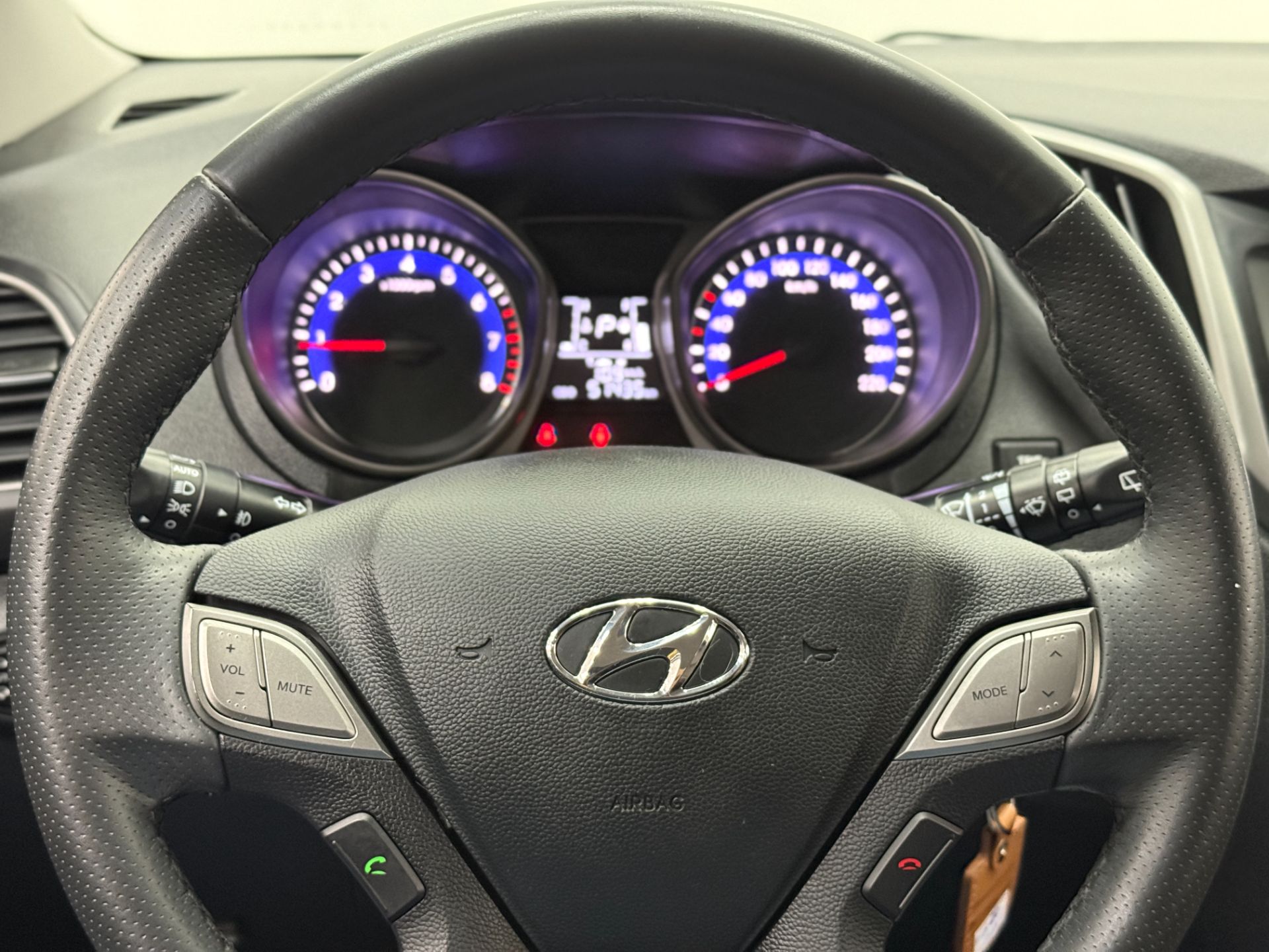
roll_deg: -1.6
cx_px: 634
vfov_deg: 30.3
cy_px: 476
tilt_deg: -18.2
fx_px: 1760
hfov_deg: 39.7
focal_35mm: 48
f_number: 1.78
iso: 640
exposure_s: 1/30
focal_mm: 6.76
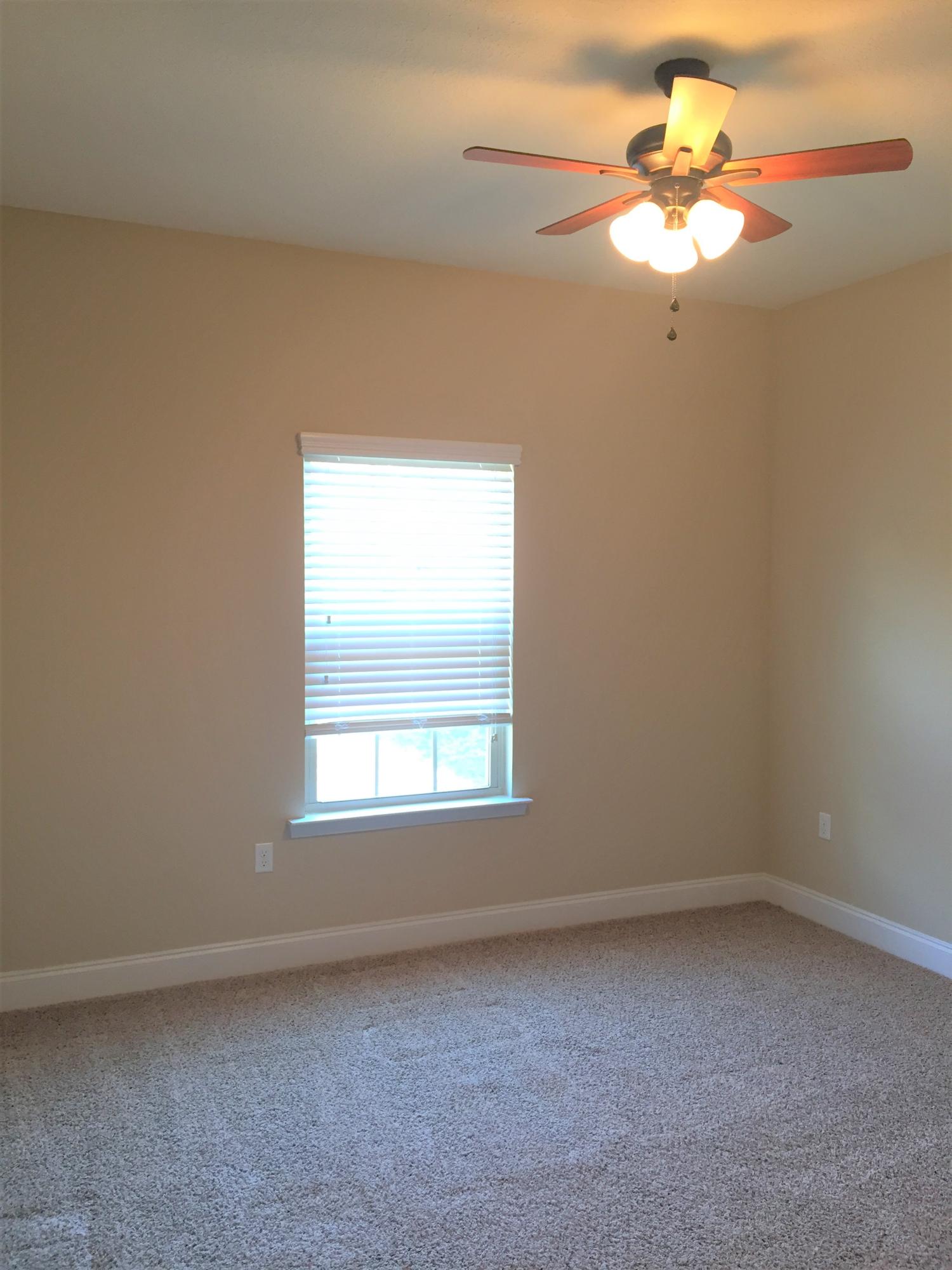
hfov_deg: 48.2
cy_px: 635
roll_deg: -0.1
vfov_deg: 61.7
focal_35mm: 29
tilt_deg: -2.5
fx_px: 1063
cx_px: 476
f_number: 2.2
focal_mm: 4.15
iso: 80
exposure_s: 1/30
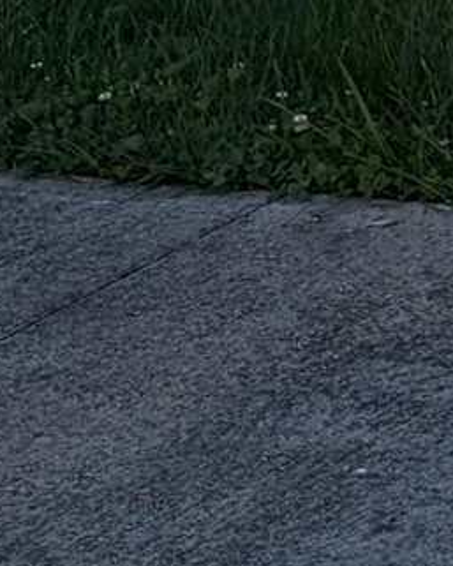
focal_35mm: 243
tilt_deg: +1.7
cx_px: 2046
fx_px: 4070
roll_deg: +0.4
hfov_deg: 5.3
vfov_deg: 6.9
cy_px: -1312
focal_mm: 5.96
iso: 50
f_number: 1.6
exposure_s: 1/2865
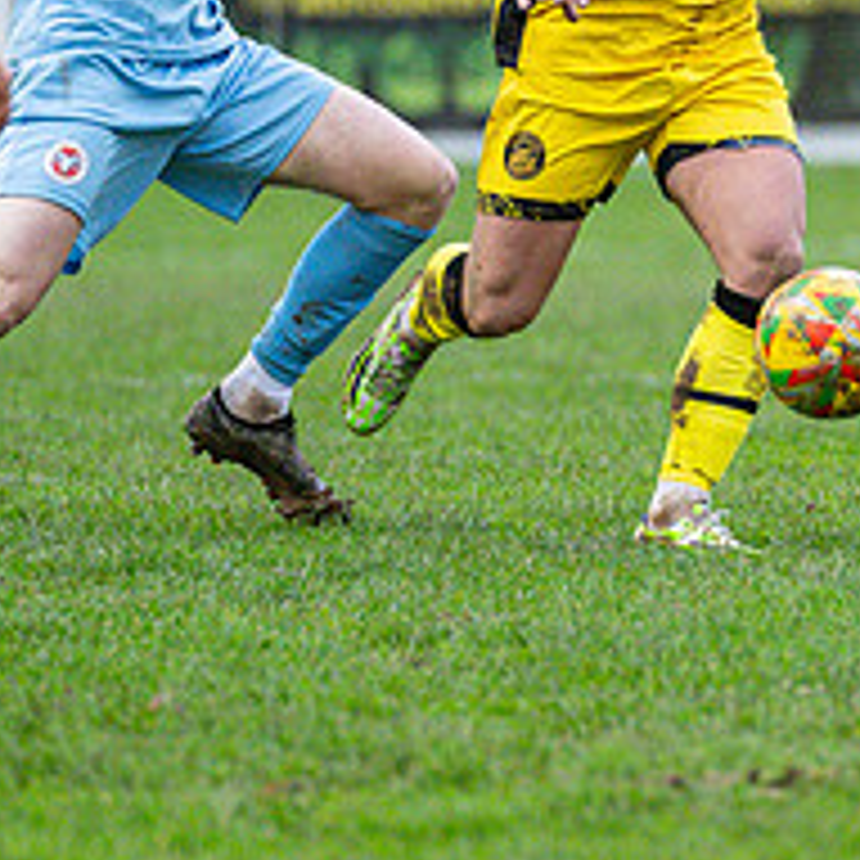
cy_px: 98
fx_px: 24482
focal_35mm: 871
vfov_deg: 2.0
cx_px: 728
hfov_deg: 2.0
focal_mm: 200
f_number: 2.8
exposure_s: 1/1600
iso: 2000
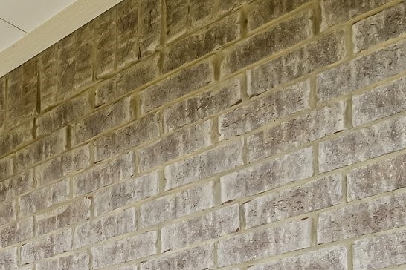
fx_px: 677
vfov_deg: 18.8
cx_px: -48
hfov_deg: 29.8
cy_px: 446
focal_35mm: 60
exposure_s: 1/200
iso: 400
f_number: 8
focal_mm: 16
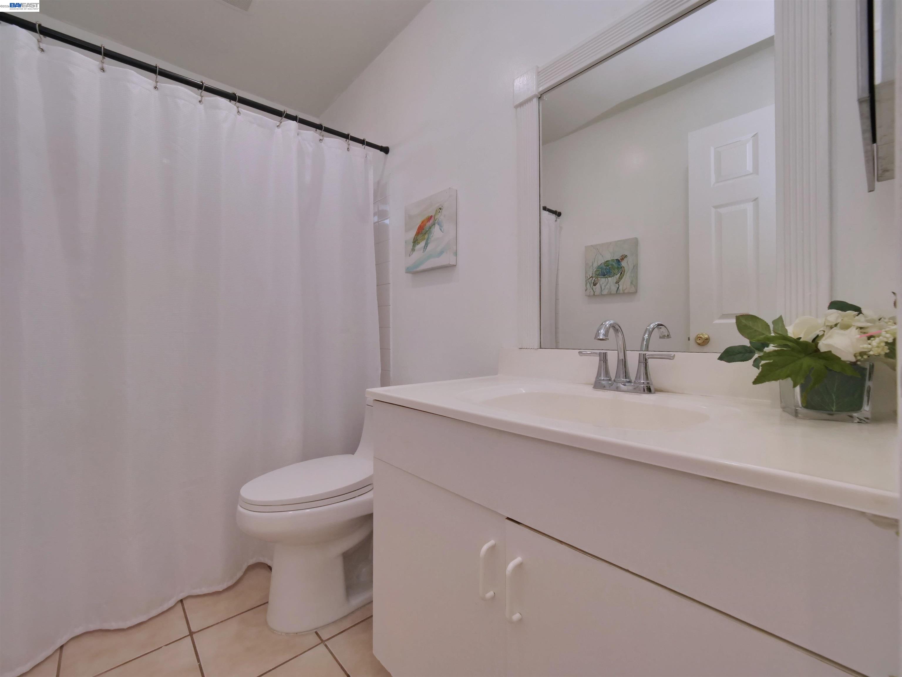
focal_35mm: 14
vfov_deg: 85.7
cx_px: 451
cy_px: 338
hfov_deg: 102.1
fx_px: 365
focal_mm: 7
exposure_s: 1/160
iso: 800
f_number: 6.3
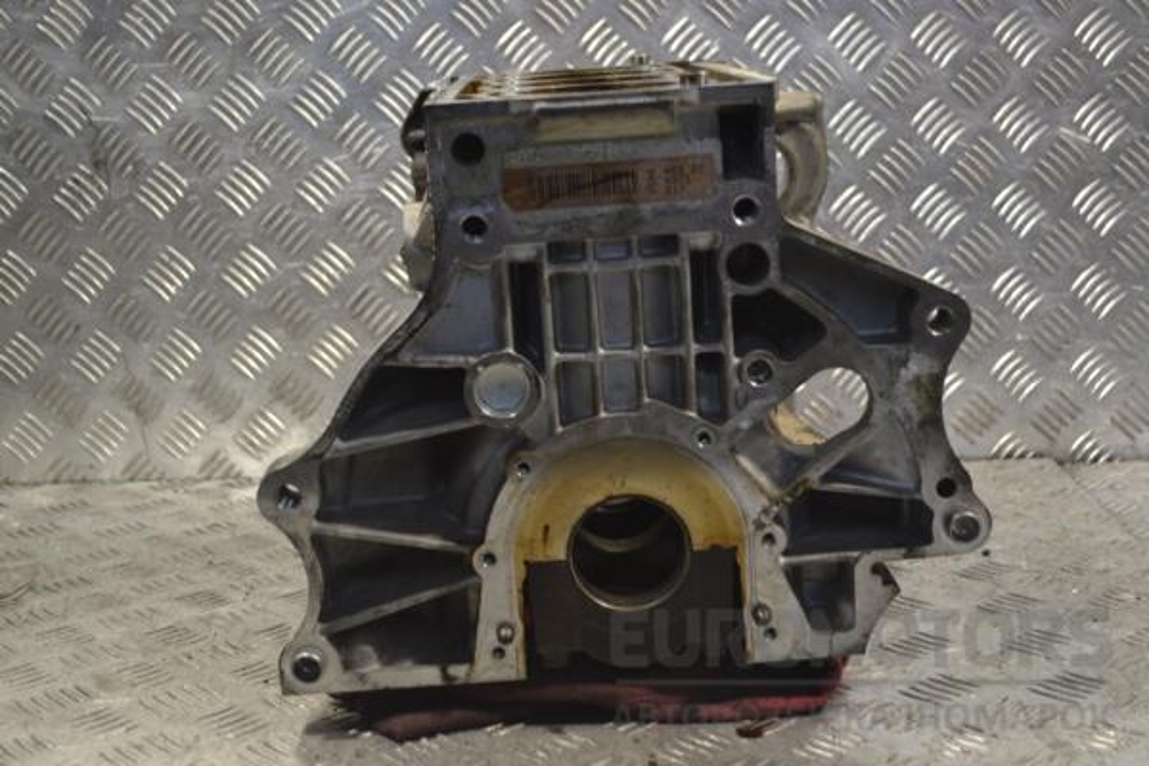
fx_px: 1532
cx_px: 574
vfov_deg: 28.1
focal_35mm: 48
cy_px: 383
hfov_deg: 41.1
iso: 400
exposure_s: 1/60
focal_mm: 32
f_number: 4.8
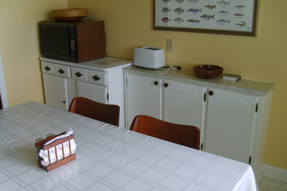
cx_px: 144
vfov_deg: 35.9
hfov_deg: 51.9
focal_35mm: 37
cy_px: 101
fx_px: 295
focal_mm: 5.8
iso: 50
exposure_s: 1/45
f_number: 2.8
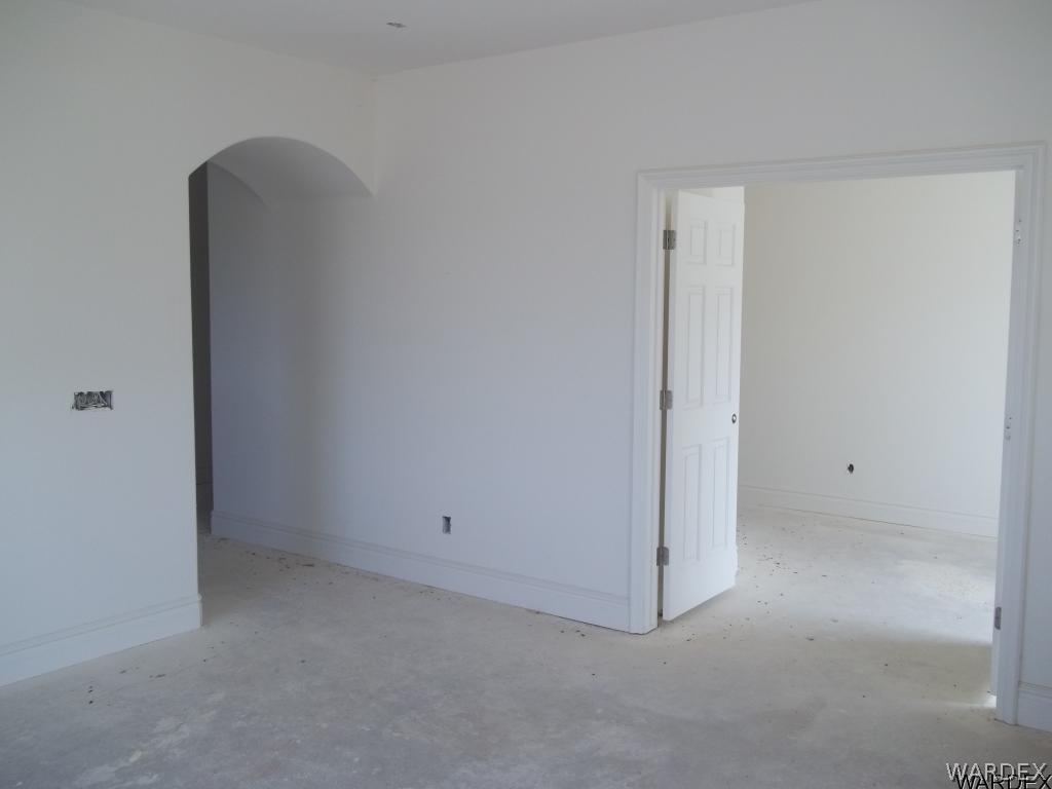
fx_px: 972
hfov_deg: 56.8
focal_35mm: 32
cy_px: 394
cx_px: 526
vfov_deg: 44.2
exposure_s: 1/125
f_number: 2.9
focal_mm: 5.7
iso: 64
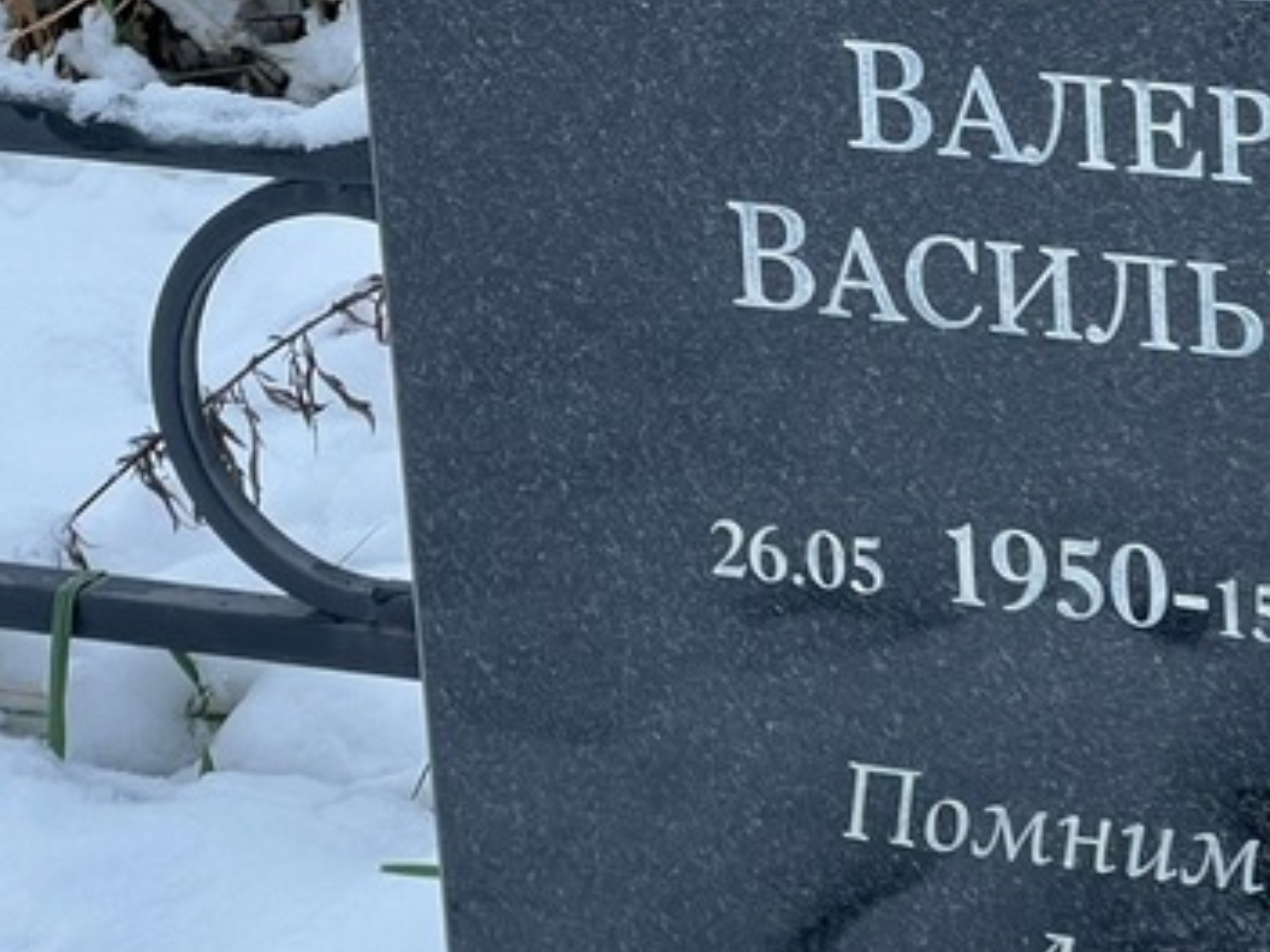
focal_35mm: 175
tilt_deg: -25.4
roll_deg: +0.4
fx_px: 6420
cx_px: 1155
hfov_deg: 11.2
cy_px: 296
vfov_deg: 8.5
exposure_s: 1/99
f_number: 2.8
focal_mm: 9
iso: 32
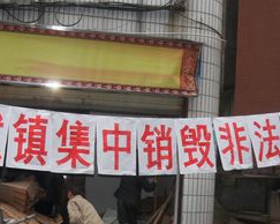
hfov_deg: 32.5
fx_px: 480
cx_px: 144
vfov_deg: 26.0
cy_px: 155
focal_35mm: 58
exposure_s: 1/160
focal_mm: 20
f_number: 13
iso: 1600
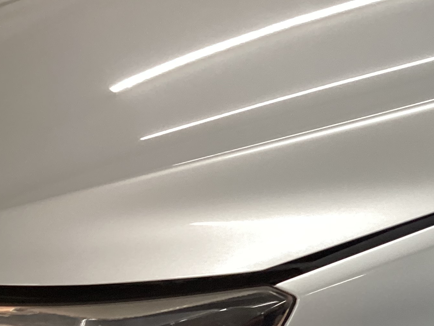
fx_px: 940
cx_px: 521
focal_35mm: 75
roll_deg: +1.1
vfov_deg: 19.1
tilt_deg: -38.8
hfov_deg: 23.7
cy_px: 319
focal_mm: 3.3
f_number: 2.4
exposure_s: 1/60
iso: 125
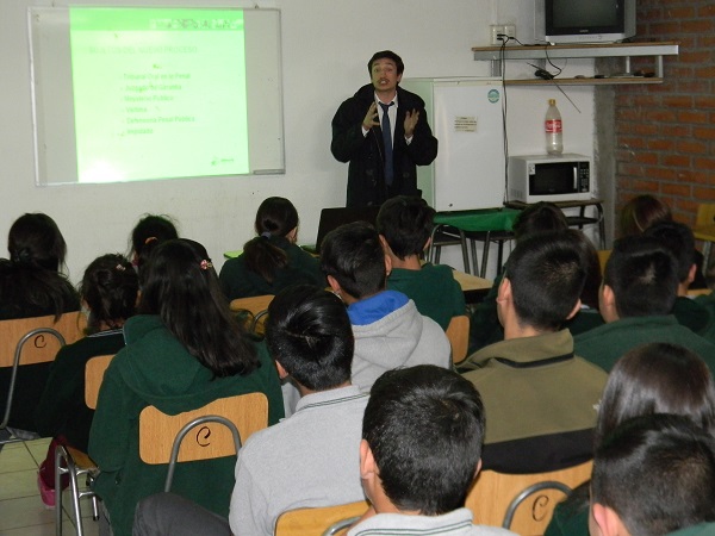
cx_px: 358
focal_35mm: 56
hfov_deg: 34.3
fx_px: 1157
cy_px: 268
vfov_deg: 26.1
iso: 382
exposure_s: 1/30
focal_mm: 10.1
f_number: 4.1
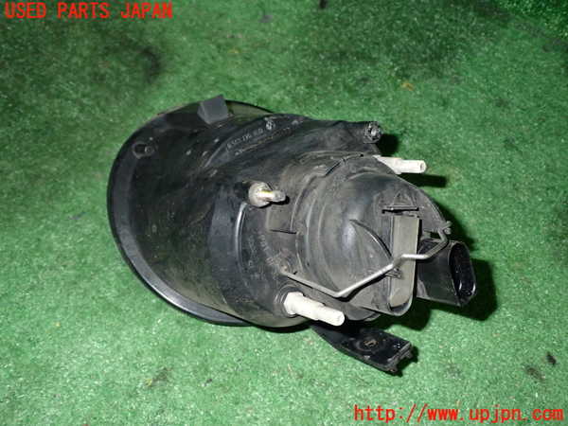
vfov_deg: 39.7
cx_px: 284
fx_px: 591
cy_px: 213
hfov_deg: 51.4
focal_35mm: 36
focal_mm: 6.37
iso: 800
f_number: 7.1
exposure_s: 1/40
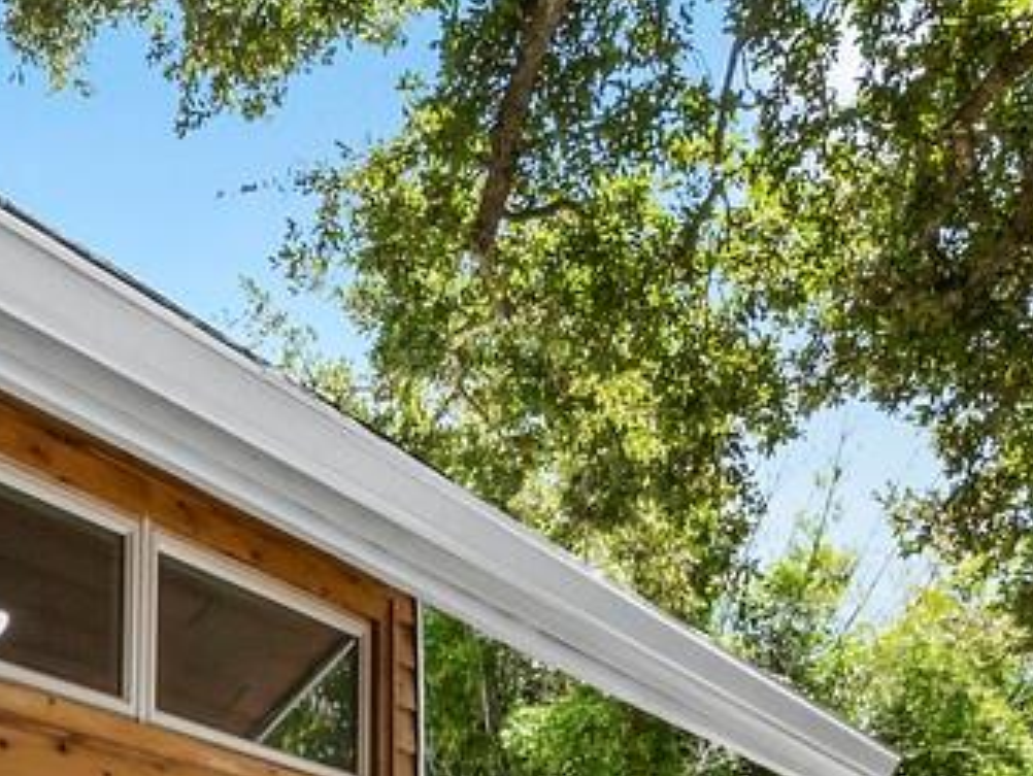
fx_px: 2001
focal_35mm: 67
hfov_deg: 27.7
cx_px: 62
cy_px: 1203
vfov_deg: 19.0
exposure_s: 1/40
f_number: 11
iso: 400
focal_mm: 7
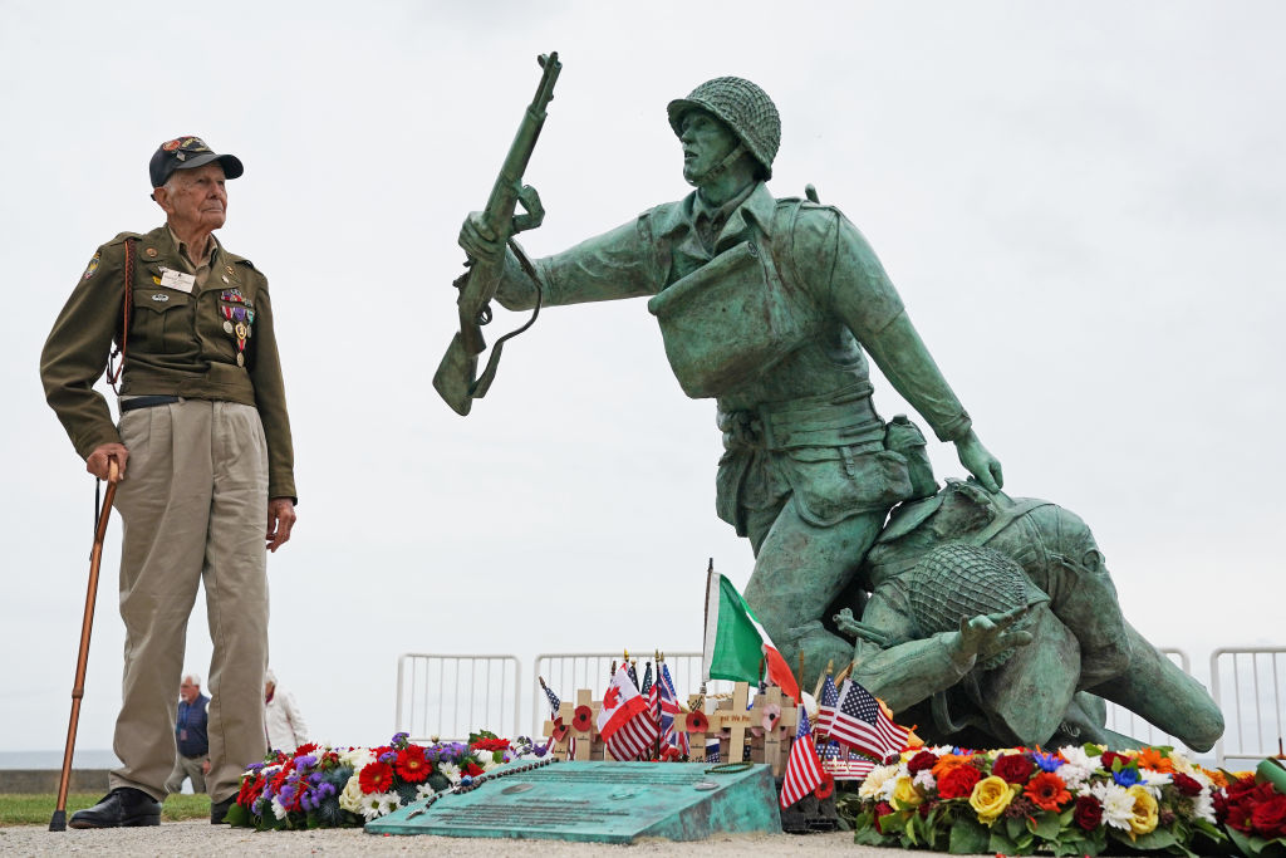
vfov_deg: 27.5
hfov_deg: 40.3
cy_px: 429
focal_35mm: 49
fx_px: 1751
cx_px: 643
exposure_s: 1/2000
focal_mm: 49
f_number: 6.3
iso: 500
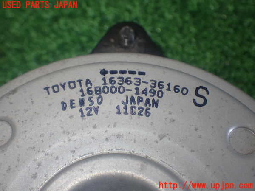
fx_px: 346
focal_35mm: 47
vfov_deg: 30.9
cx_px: 128
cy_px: 96
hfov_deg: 40.4
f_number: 3.1
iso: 200
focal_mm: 8.4
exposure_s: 1/50
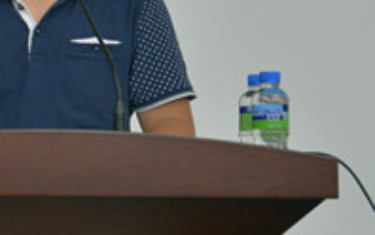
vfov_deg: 6.5
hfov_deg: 10.4
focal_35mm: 201
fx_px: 2055
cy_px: -49
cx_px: 44
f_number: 4.5
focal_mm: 65
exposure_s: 1/80
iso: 1600
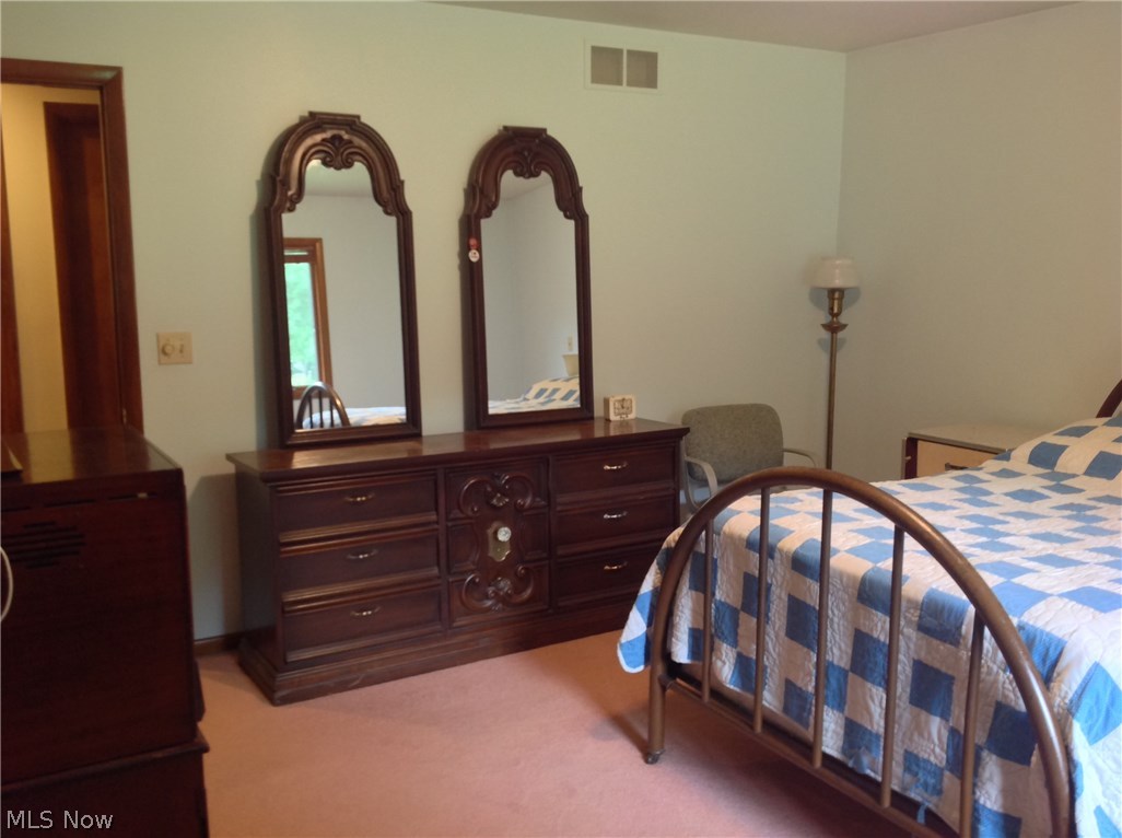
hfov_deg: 52.7
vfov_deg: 40.6
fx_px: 1133
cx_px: 561
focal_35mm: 35
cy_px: 419
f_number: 2.4
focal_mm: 4.28
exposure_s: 1/15
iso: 160
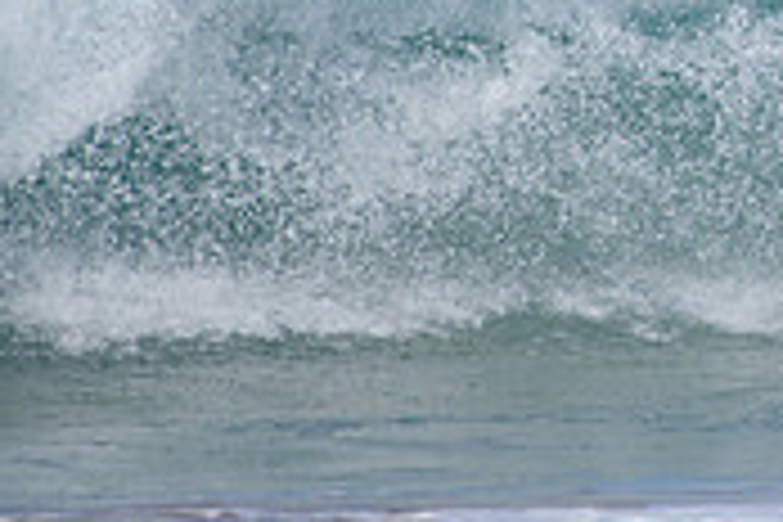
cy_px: -245
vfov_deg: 0.8
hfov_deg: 1.2
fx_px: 36233
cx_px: 1256
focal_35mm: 1666
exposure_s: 1/2000
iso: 160
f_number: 5.6
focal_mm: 500
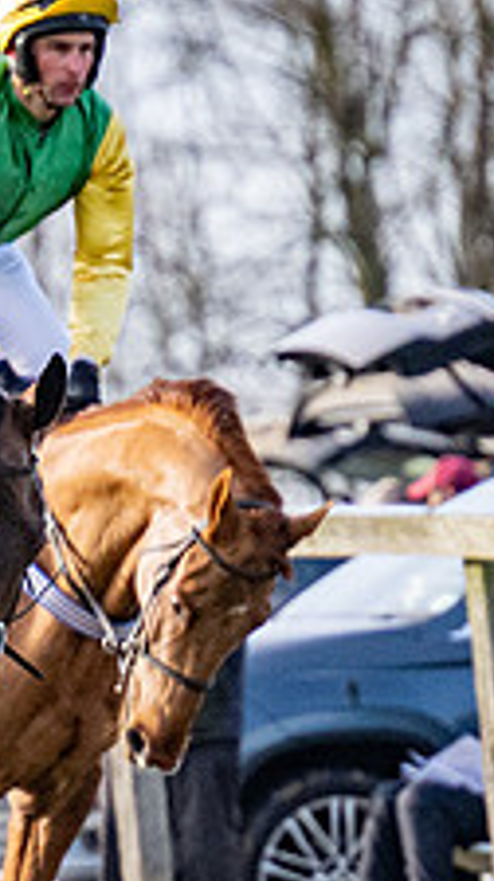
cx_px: -235
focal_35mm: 1085
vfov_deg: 2.0
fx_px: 25352
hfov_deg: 1.1
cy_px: 598
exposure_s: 1/5000
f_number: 4
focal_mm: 195
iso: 800
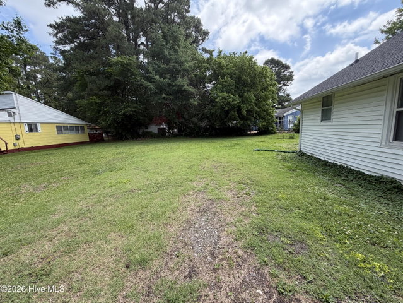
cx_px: 202
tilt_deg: -9.6
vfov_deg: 85.7
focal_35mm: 14
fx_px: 163
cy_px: 152
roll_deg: +0.0
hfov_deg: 102.0
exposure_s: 1/502
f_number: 2.2
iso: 50
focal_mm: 2.22
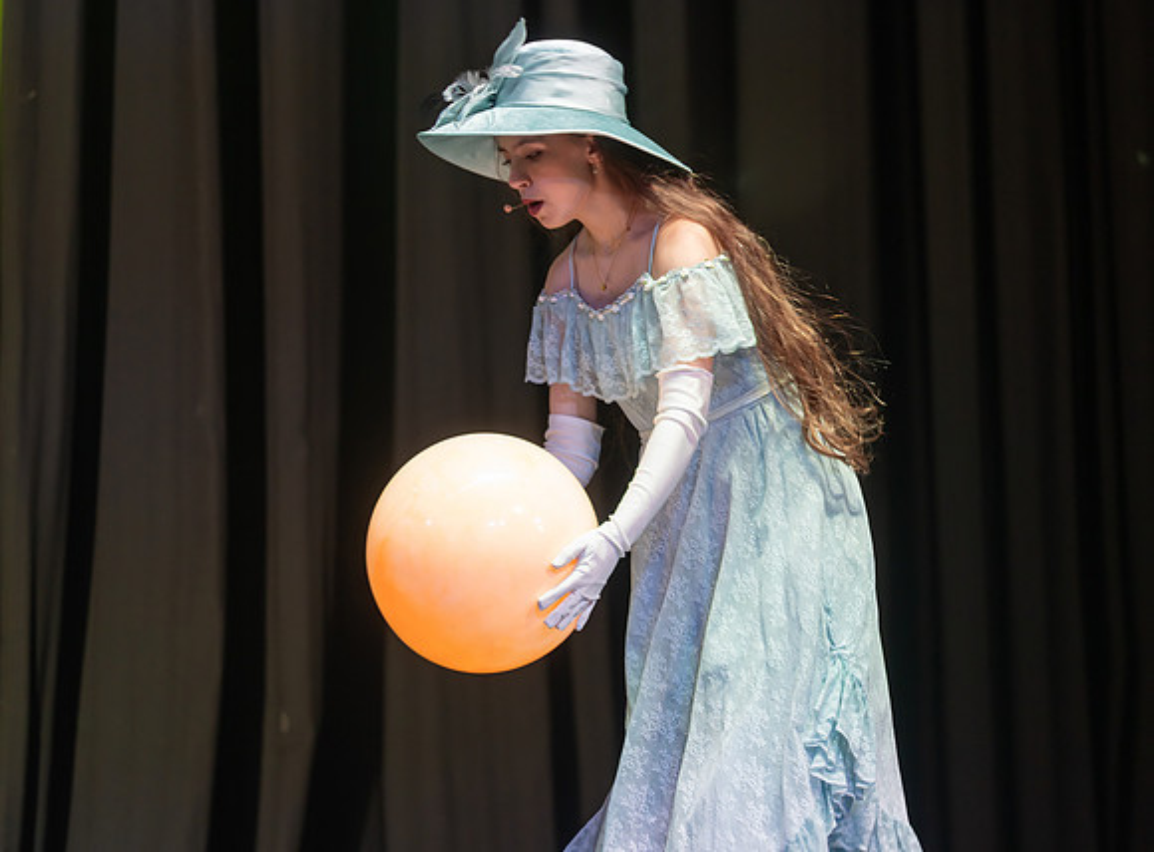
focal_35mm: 267
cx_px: 617
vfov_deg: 5.5
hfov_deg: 7.5
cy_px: 343
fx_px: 8834
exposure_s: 1/250
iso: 640
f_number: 2.8
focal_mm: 200
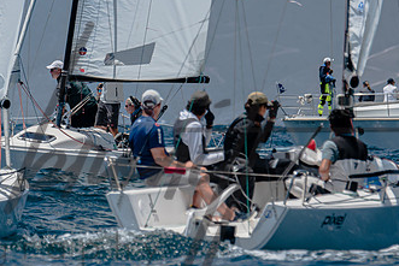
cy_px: 158
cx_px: 100
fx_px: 9336
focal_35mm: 842
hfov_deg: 2.4
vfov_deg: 1.6
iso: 200
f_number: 5.6
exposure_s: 1/2000
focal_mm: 310
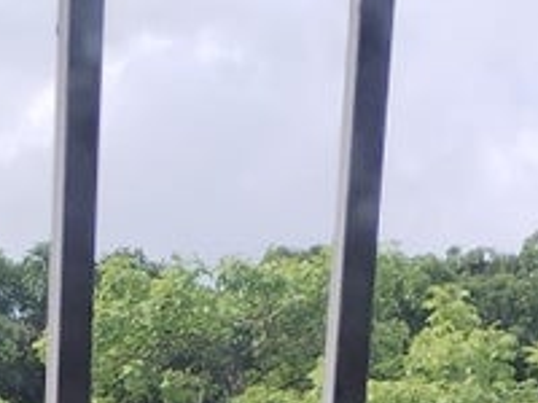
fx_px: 3077
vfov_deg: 6.8
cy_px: 1158
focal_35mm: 198
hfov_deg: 9.9
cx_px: -101
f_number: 1.8
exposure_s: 1/462
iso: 100
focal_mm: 4.75
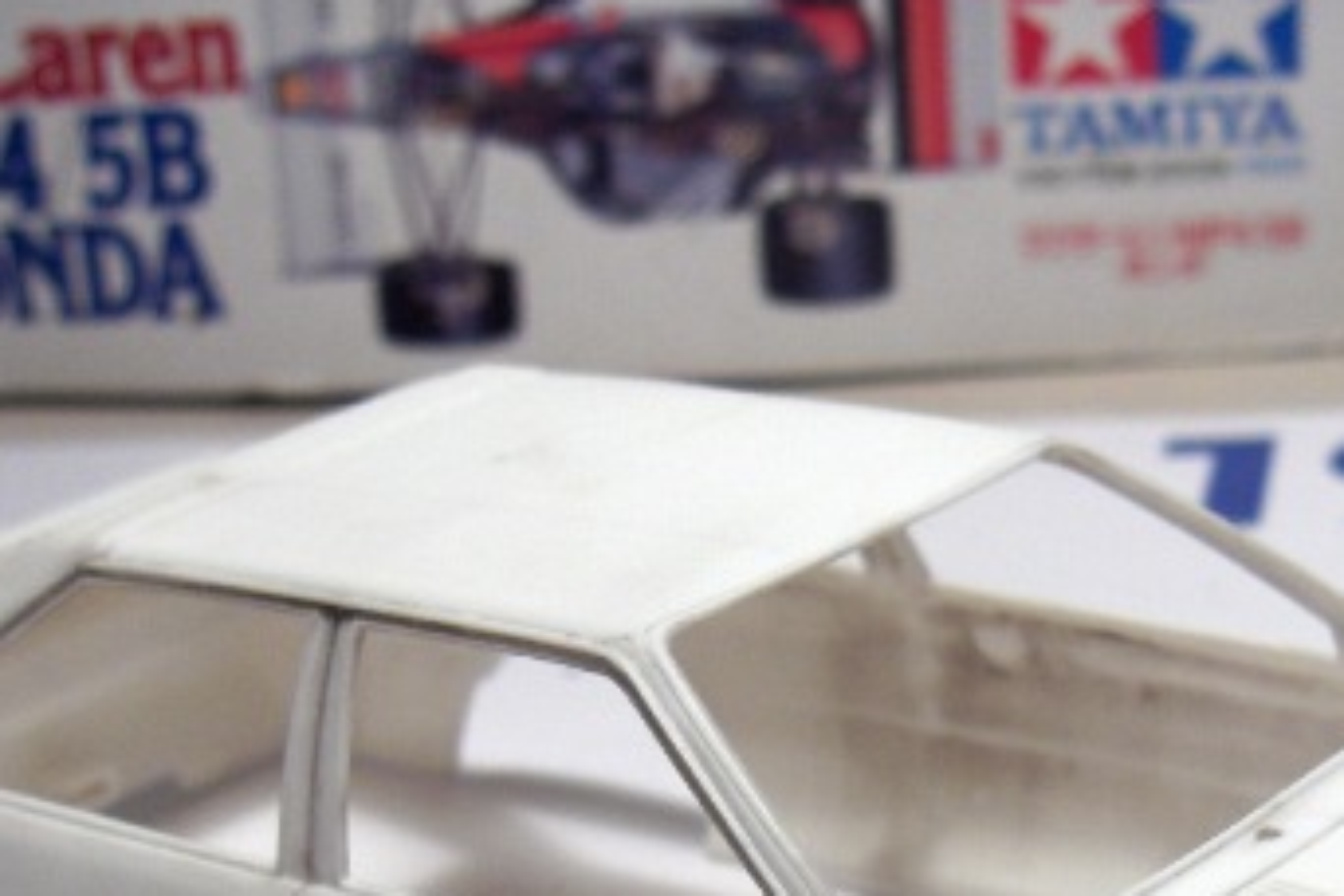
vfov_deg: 13.9
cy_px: 1148
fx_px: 3546
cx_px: 1006
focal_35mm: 95
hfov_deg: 21.3
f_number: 2.8
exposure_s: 1/85.5
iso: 100
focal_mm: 8
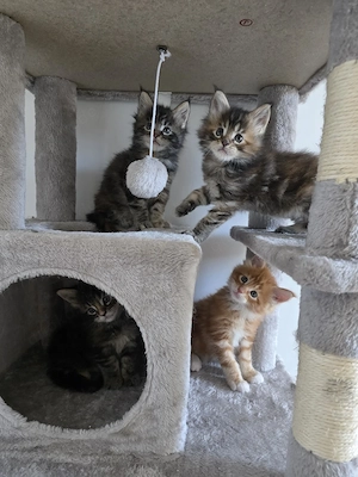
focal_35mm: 23
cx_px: 179
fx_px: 317
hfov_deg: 58.9
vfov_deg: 73.9
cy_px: 238
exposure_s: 1/101
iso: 1000
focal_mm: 6.3
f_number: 1.7
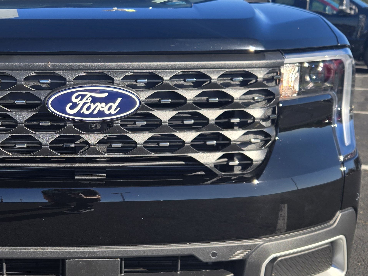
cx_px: 68
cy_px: 137
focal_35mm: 48
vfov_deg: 30.3
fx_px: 510
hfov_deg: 38.0
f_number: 1.8
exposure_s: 1/1050
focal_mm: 5.4
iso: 25
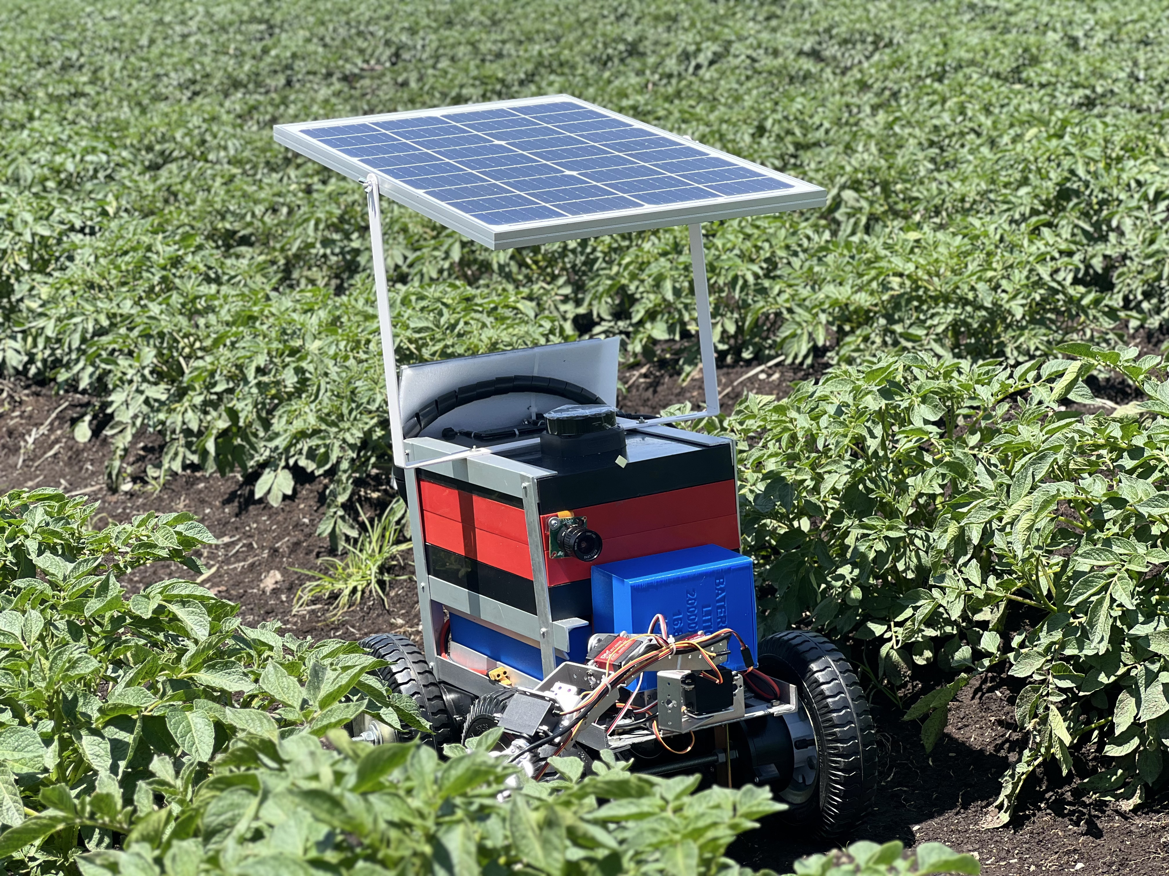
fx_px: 2600
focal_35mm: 77
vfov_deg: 19.1
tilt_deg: -10.6
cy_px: 438
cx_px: 584
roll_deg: +4.8
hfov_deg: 25.3
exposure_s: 1/212
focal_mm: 9
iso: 25
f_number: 2.8
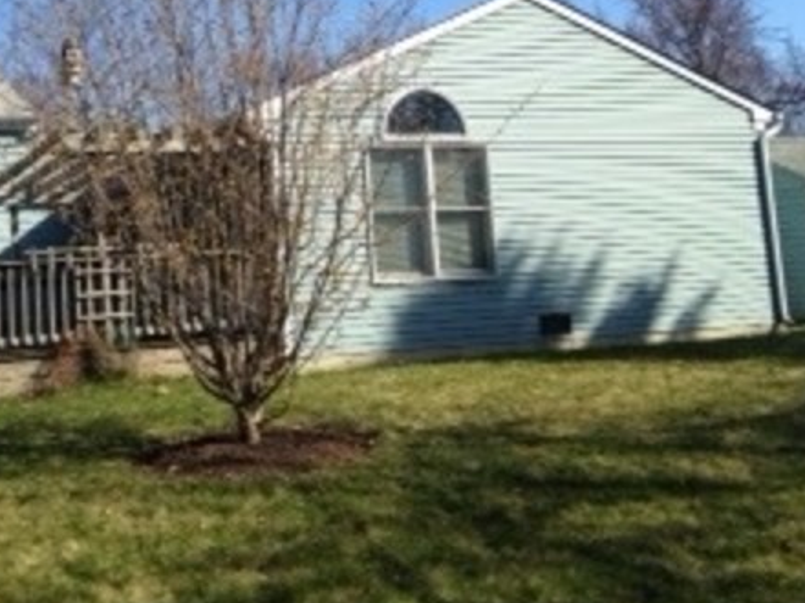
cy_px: 181
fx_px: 1116
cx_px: 238
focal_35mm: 48
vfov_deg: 30.0
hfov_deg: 39.0
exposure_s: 1/1290
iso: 50
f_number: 2.4
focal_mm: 4.12
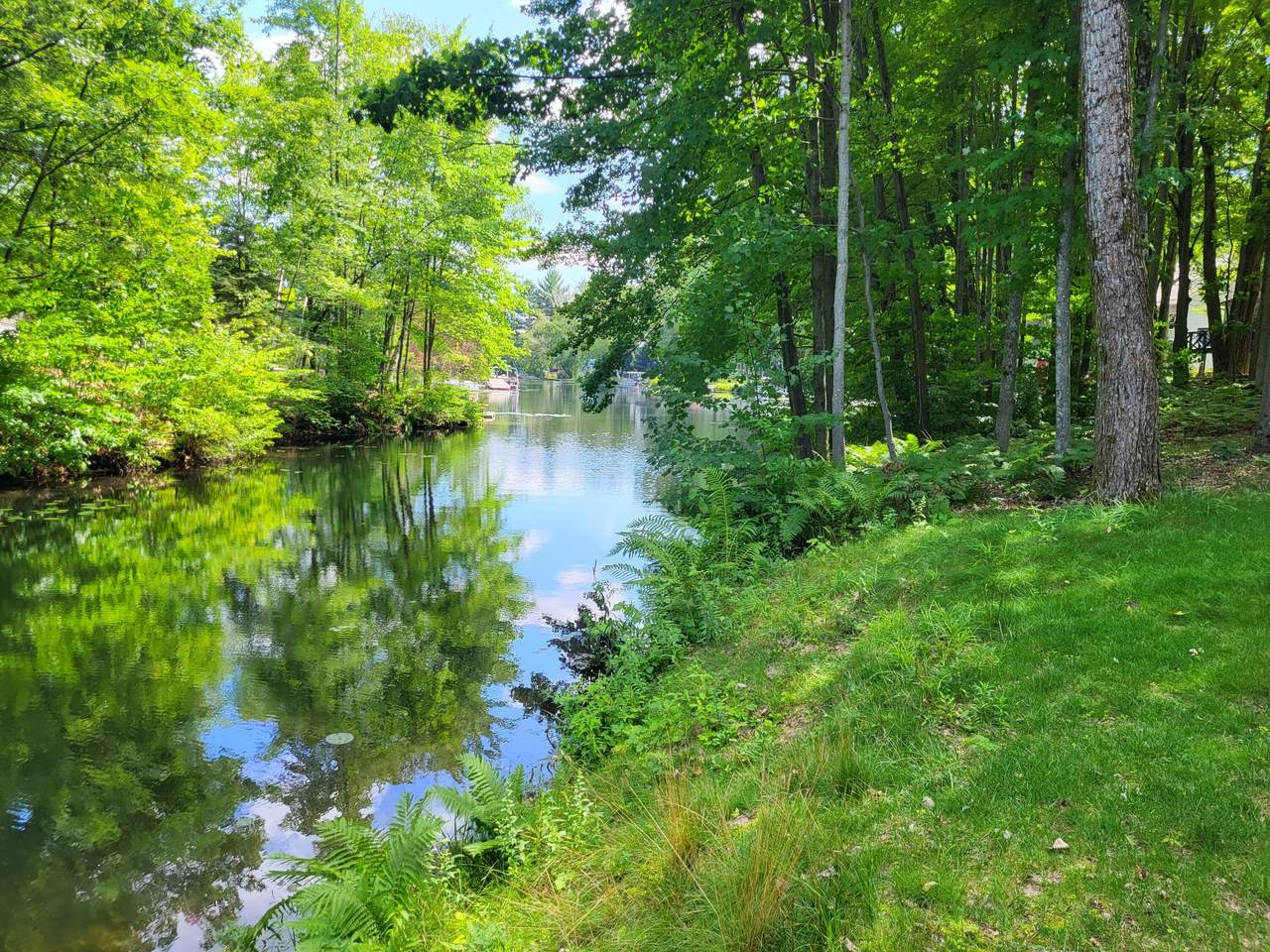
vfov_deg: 53.1
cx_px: 635
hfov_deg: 67.3
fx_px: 954
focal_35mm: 26
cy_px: 476
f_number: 1.8
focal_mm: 5.4
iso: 40
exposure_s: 1/352
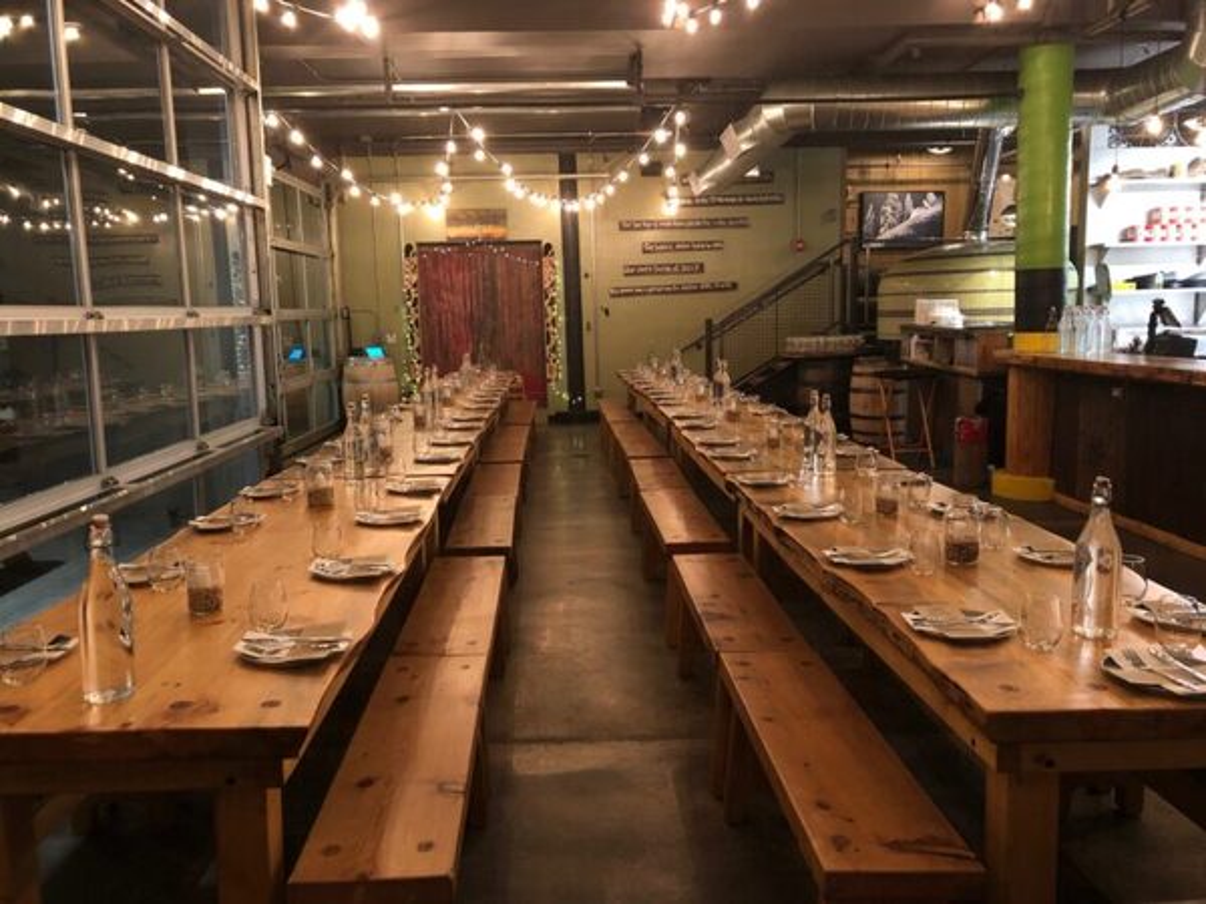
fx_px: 976
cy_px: 452
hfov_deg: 63.4
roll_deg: +2.0
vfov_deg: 49.7
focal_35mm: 28
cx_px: 603
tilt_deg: -6.9
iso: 100
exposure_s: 1/9
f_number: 1.8
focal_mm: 3.99
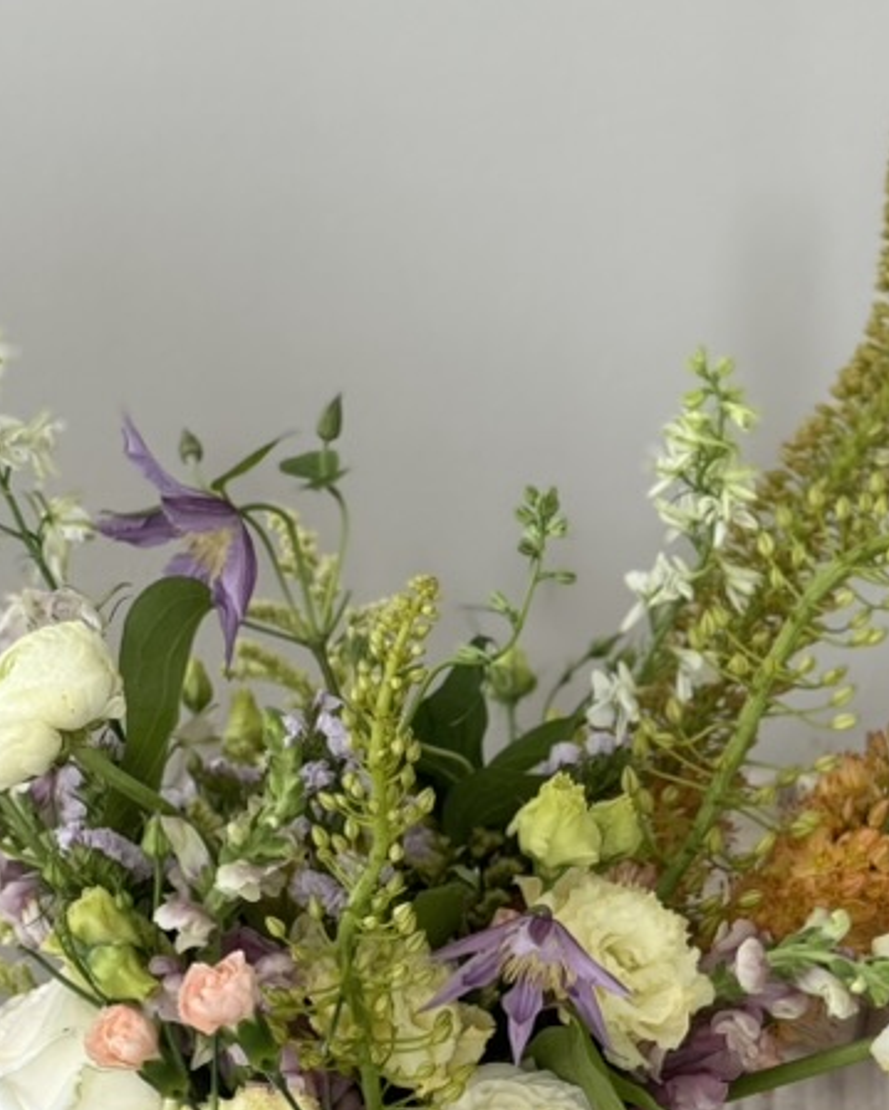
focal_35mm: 107
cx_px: 577
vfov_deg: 17.6
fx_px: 3516
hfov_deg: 14.4
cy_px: 1065
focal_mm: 6.76
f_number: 1.78
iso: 100
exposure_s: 1/75
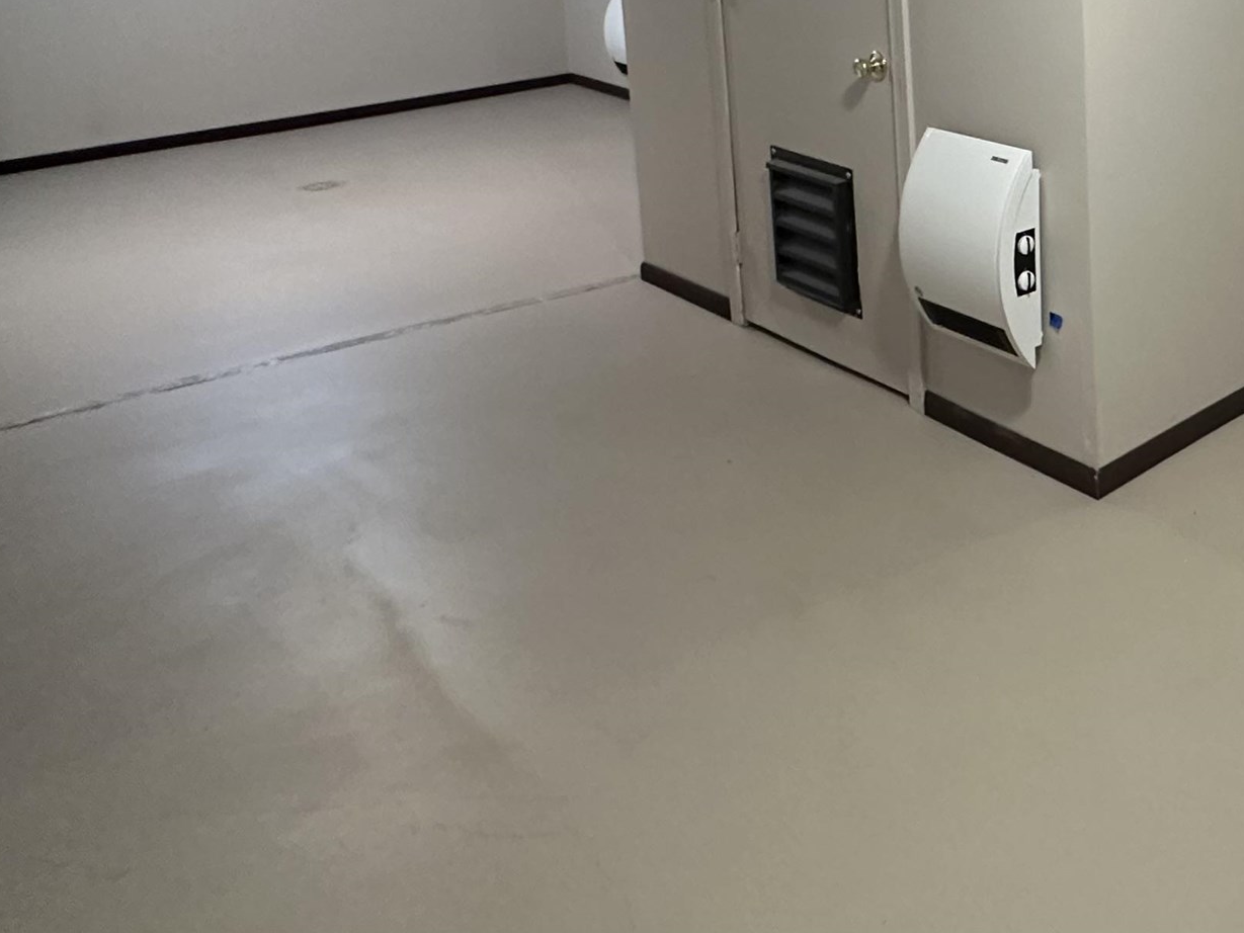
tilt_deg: -8.8
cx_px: 1184
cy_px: 43
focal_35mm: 35
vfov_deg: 37.2
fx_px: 1258
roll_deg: +1.1
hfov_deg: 46.0
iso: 500
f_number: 2.2
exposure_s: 1/60
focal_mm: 2.22
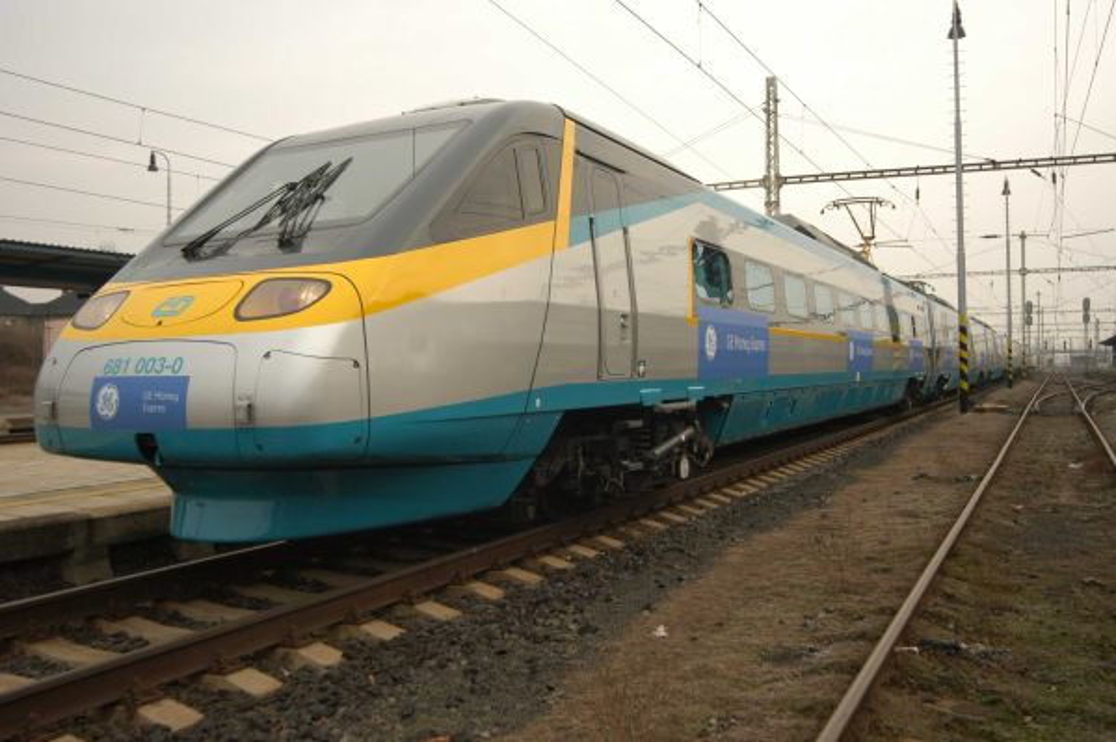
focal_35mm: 32
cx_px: 558
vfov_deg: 41.6
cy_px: 371
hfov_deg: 59.5
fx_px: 976
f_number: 5
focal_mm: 21
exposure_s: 1/640
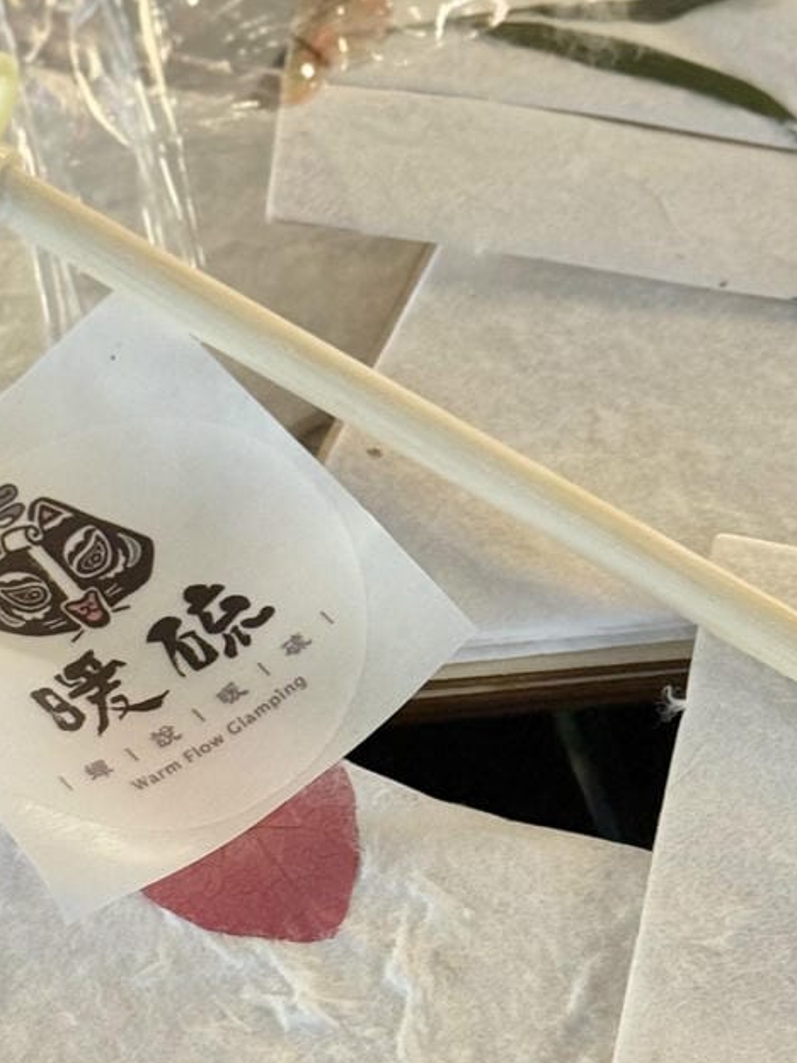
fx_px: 3776
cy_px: 758
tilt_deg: -52.5
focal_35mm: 123
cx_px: 325
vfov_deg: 16.0
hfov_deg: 12.0
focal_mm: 6.76
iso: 200
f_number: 1.78
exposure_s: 1/40
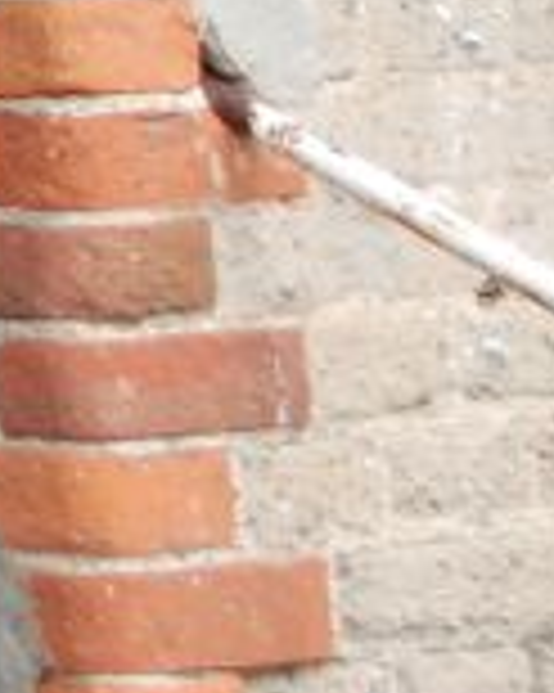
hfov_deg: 5.7
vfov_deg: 7.1
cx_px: -734
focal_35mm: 264
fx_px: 5416
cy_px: -518
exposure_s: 1/160
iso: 200
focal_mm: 32
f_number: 6.3
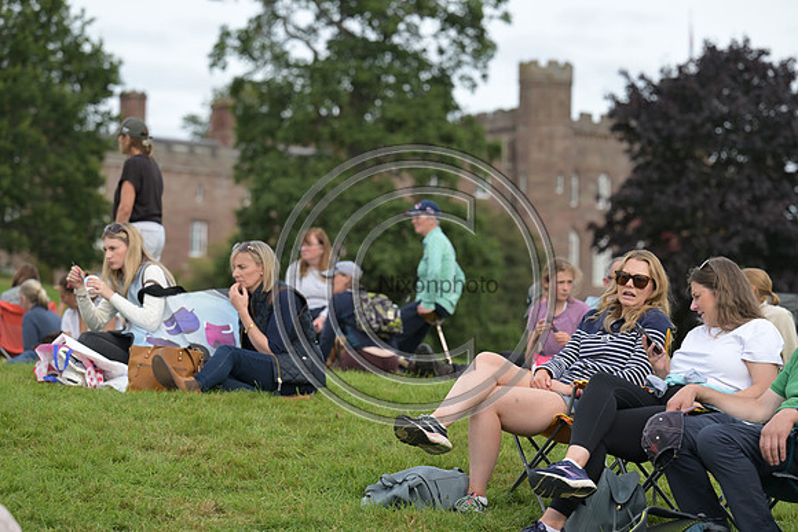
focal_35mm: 170
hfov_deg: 12.1
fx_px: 3769
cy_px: 266
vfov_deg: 8.1
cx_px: 399
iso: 800
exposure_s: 1/1250
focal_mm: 170
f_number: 5.6
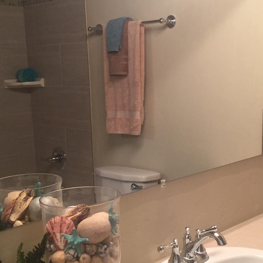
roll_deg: +0.6
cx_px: 167
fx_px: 464
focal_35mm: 54
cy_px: 129
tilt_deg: -7.8
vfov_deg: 31.6
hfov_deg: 31.5
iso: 100
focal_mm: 4.15
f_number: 2.2
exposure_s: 1/30
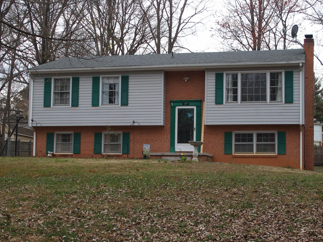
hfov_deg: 29.0
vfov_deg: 21.9
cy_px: 132
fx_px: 625
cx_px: 156
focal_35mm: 67
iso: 100
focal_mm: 12
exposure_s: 1/500
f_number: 3.5
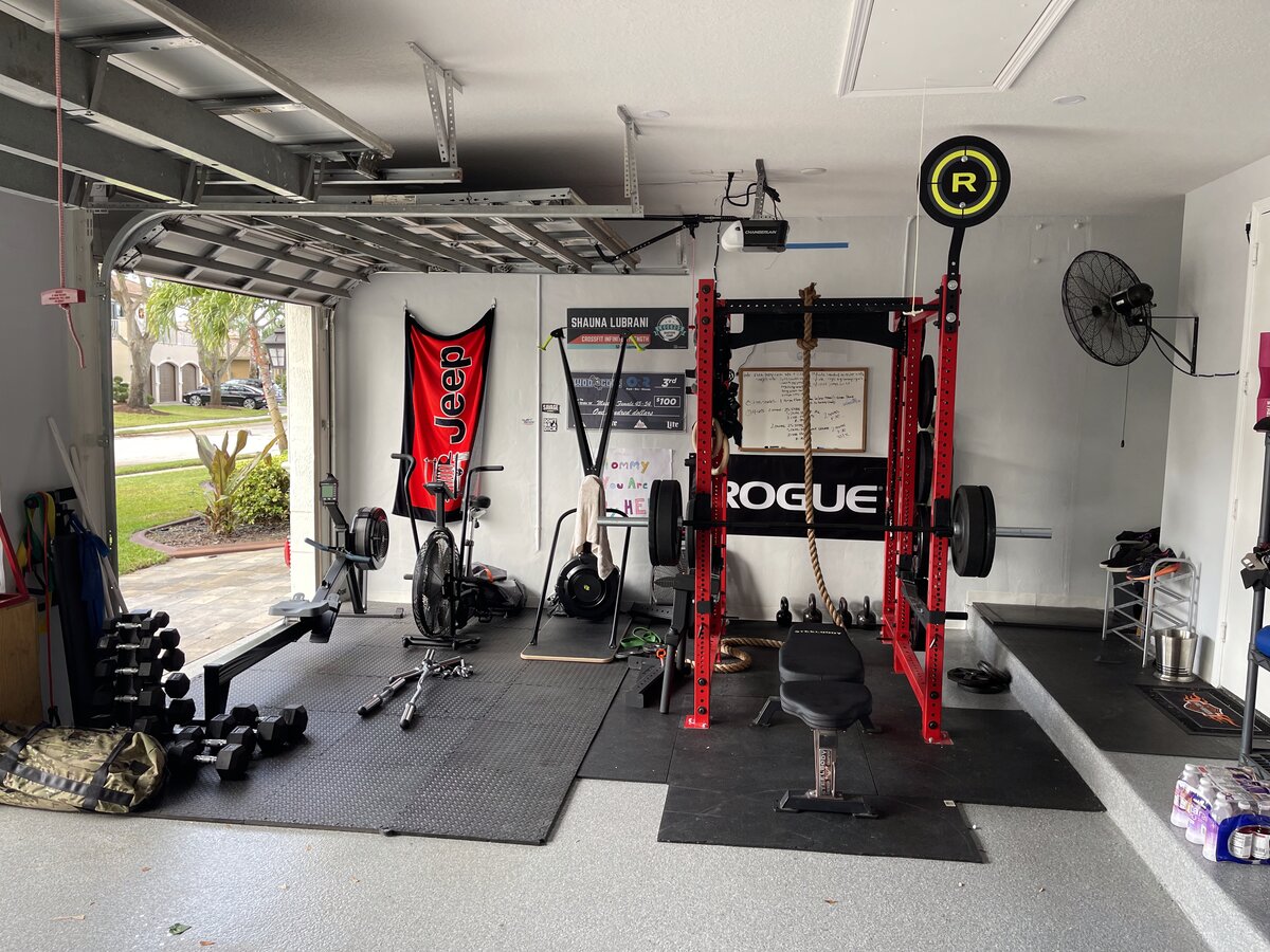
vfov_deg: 53.1
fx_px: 954
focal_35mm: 26
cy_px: 476
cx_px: 635
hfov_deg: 67.3
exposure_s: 1/121
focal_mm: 5.1
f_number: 1.6
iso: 50
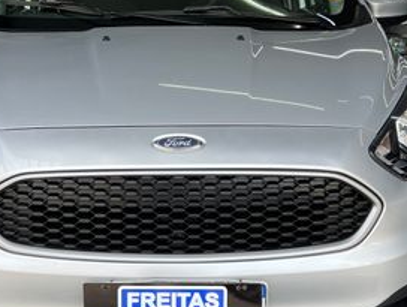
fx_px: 530
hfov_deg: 41.8
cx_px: 163
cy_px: 160
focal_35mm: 45
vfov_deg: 32.3
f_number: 1.5
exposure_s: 1/251
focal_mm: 5.7
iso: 40
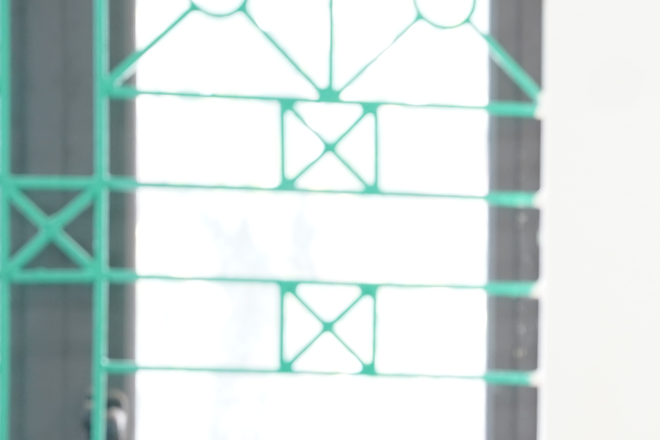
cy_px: 469
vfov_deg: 7.6
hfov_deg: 11.2
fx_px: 3308
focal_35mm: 180
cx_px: 806
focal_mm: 61.5
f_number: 2.8
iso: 1000
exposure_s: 1/100
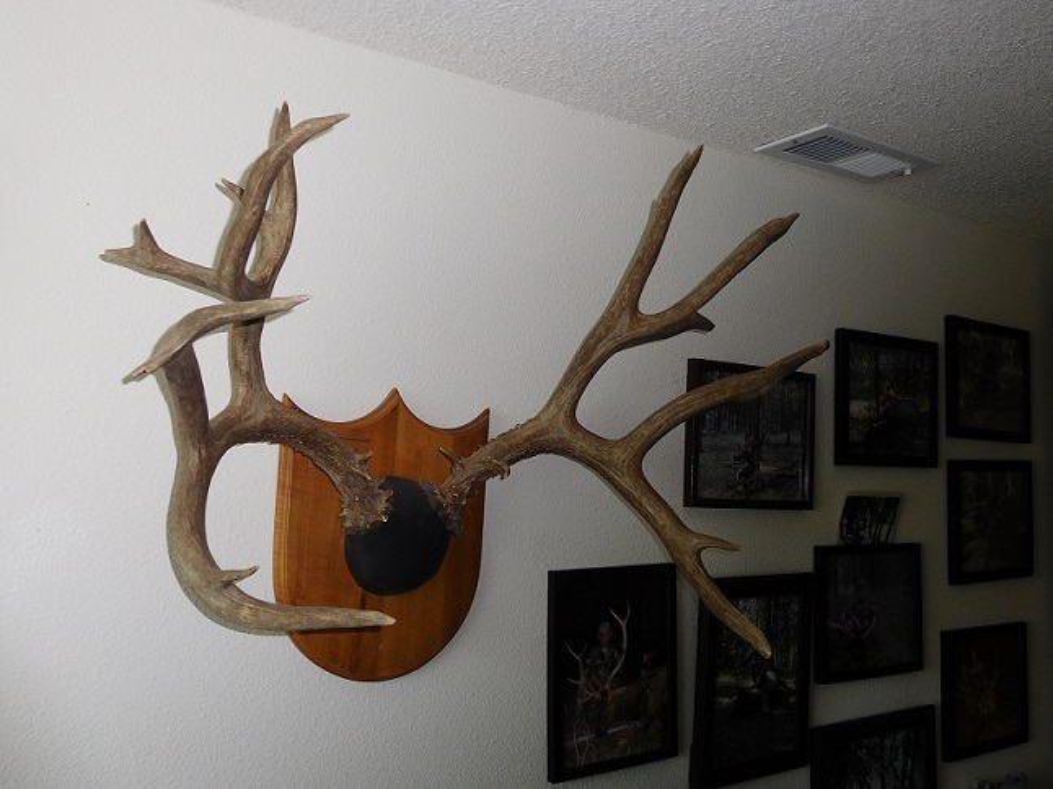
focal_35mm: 32
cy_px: 394
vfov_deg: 44.1
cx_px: 526
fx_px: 973
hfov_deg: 56.8
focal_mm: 5.7
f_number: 3.6
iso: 200
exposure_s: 1/30
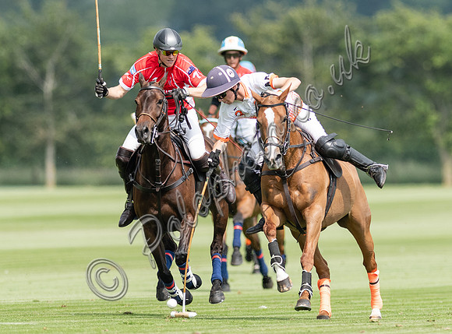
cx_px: 274
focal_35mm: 700
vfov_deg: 2.1
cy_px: 160
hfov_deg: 2.8
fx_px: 9101
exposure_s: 1/4000
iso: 320
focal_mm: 300
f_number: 2.8
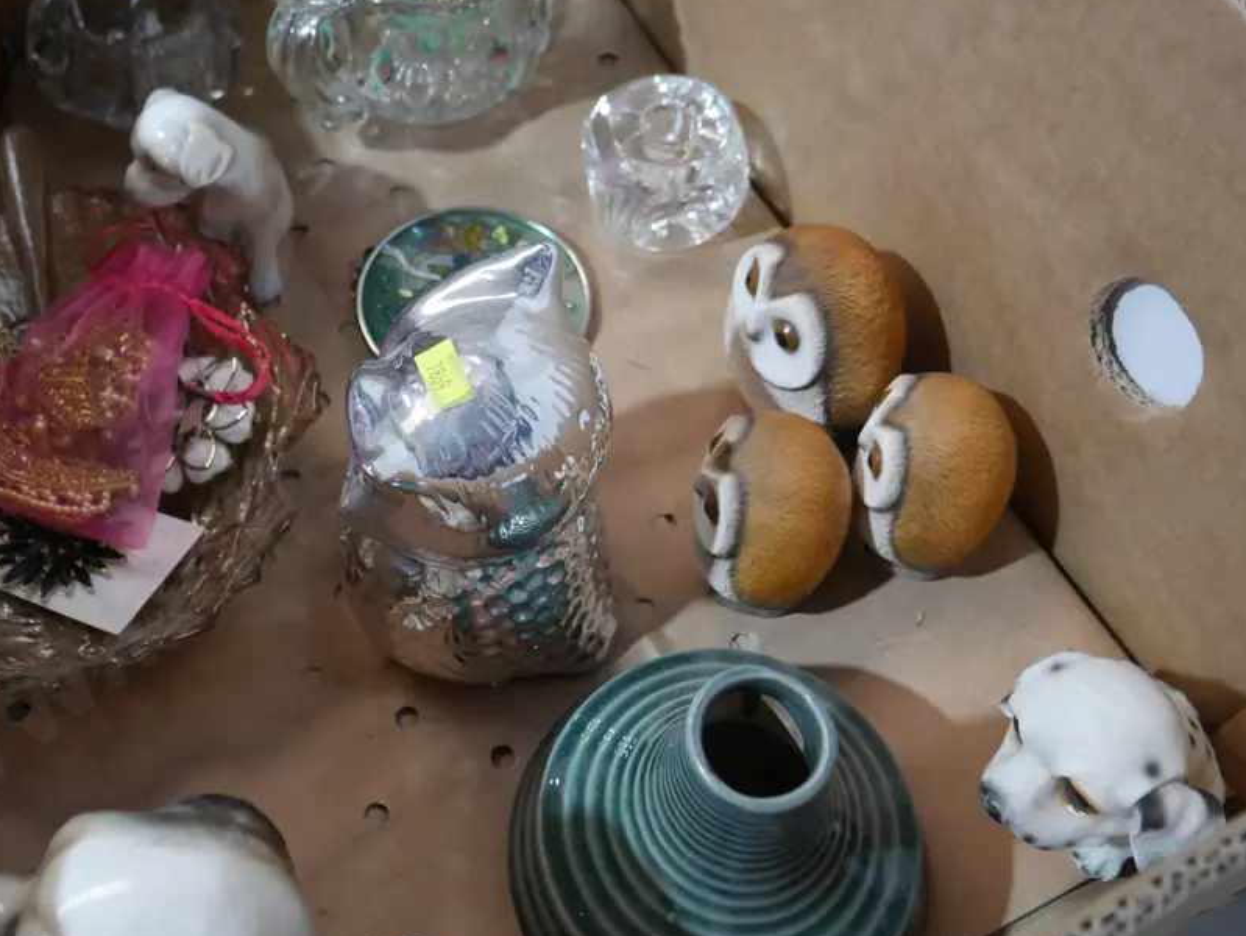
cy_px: 383
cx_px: 465
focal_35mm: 41
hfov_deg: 45.4
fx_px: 1476
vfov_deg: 35.1
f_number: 3.6
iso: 1000
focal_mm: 16
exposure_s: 1/60
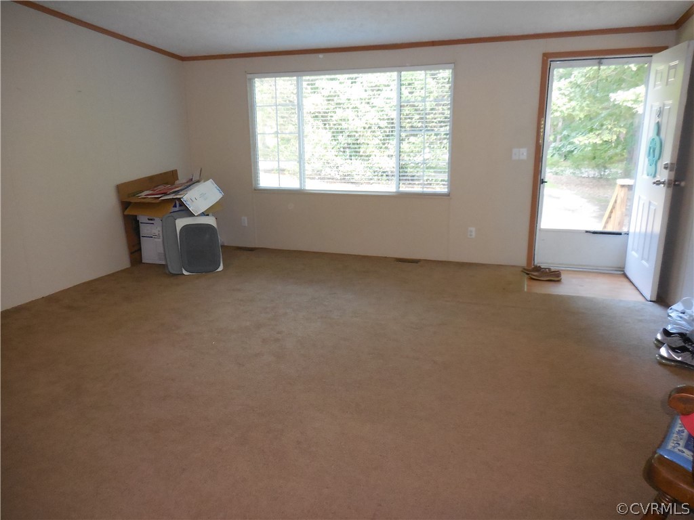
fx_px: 501
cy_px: 260
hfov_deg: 69.4
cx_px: 347
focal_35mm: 25
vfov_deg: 54.9
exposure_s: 1/25
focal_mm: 4.5
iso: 640
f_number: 3.7
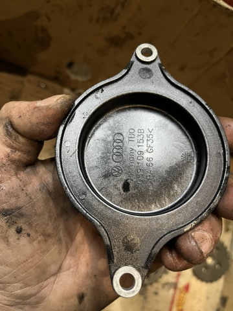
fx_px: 233
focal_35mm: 26
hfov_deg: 53.1
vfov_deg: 67.3
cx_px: 116
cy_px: 156
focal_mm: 5.1
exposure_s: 1/33
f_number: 1.6
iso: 500
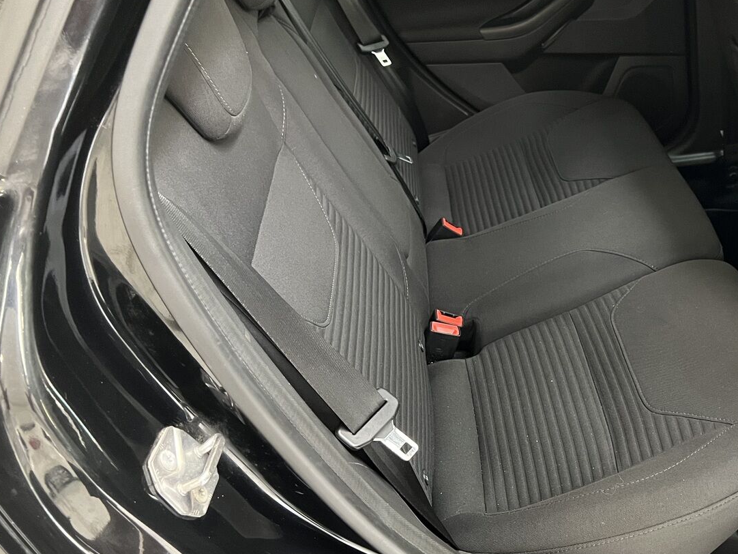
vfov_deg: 35.1
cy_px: 297
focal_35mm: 41
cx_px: 573
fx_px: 874
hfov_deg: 43.9
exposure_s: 1/33
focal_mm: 5.7
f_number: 1.5
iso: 640
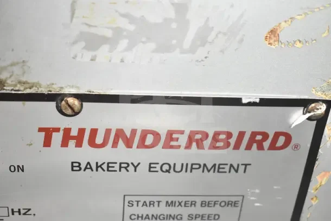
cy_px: 110
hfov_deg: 35.0
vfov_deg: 23.8
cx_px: 166
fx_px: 524
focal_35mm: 57
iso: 3200
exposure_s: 1/60
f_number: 4.8
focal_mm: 38
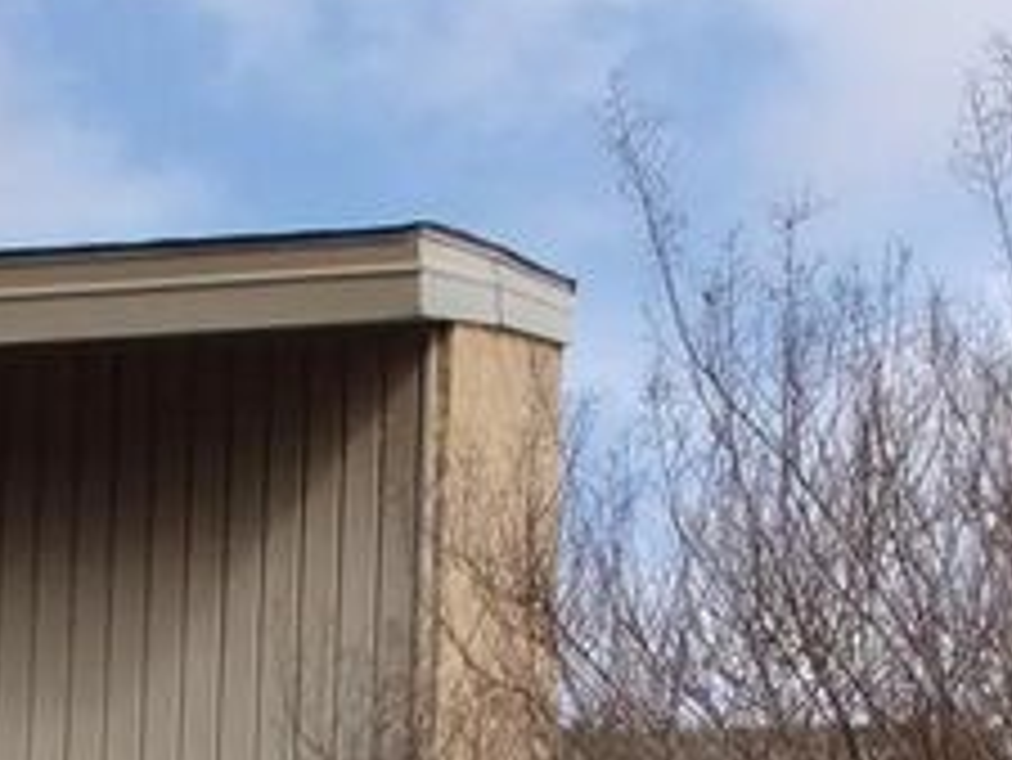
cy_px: 1021
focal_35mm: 109
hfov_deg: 17.8
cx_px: 126
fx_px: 3188
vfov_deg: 13.1
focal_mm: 4.3
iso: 80
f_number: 3.3
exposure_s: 1/1100
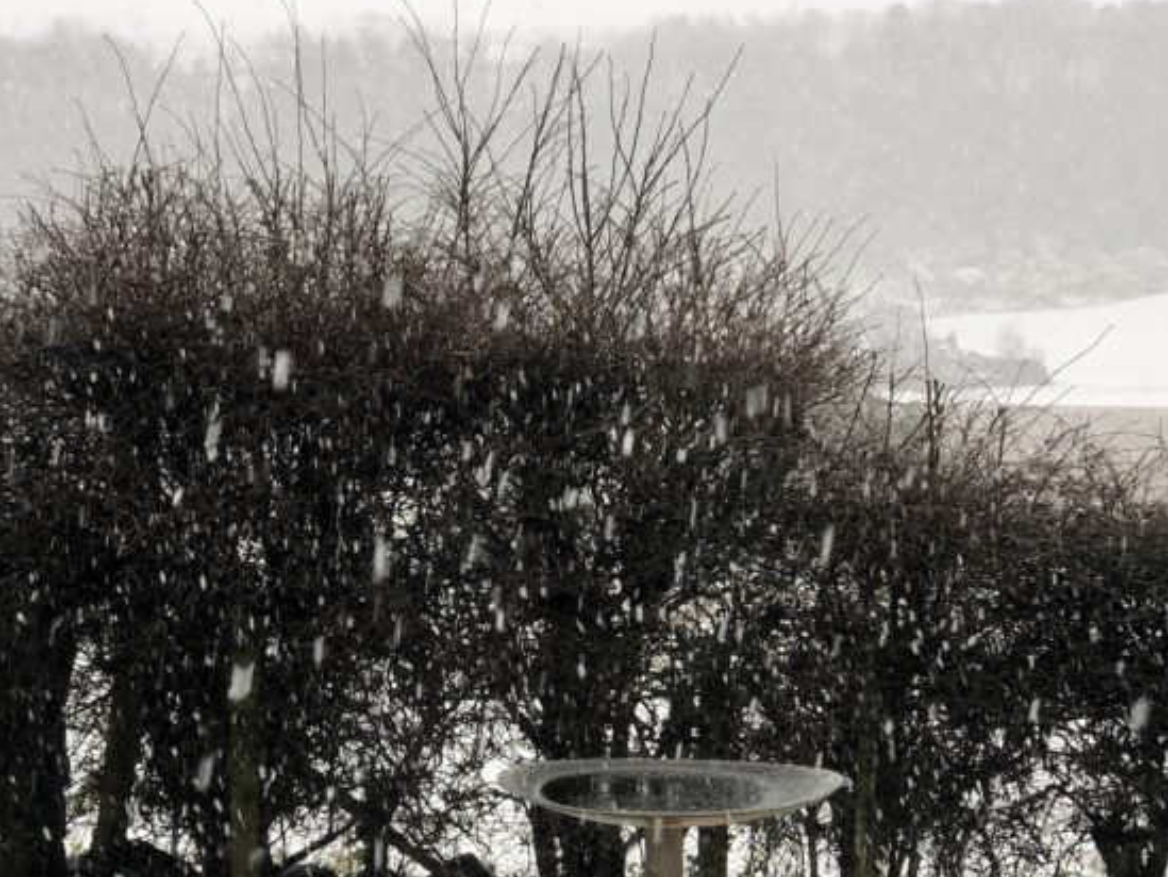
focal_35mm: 97
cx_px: 423
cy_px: 741
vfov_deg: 15.1
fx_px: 3274
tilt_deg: -8.4
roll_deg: -0.6
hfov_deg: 20.2
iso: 25
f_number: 2.4
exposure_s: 1/60
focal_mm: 6
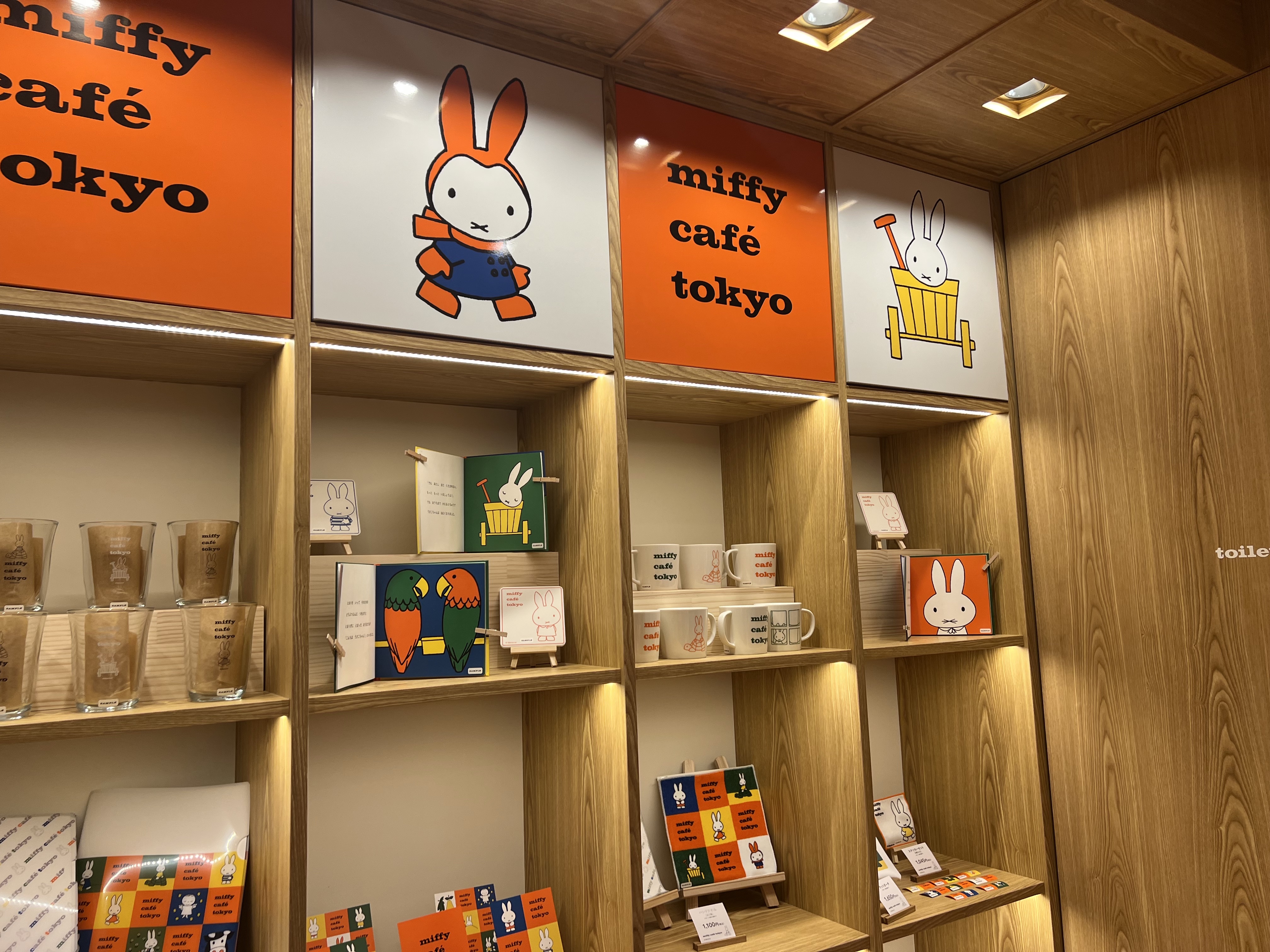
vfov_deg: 53.1
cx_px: 635
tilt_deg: +2.7
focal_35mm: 26
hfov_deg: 67.3
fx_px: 954
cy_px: 476
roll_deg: +2.2
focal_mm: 5.7
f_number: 1.5
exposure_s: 1/100
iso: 50
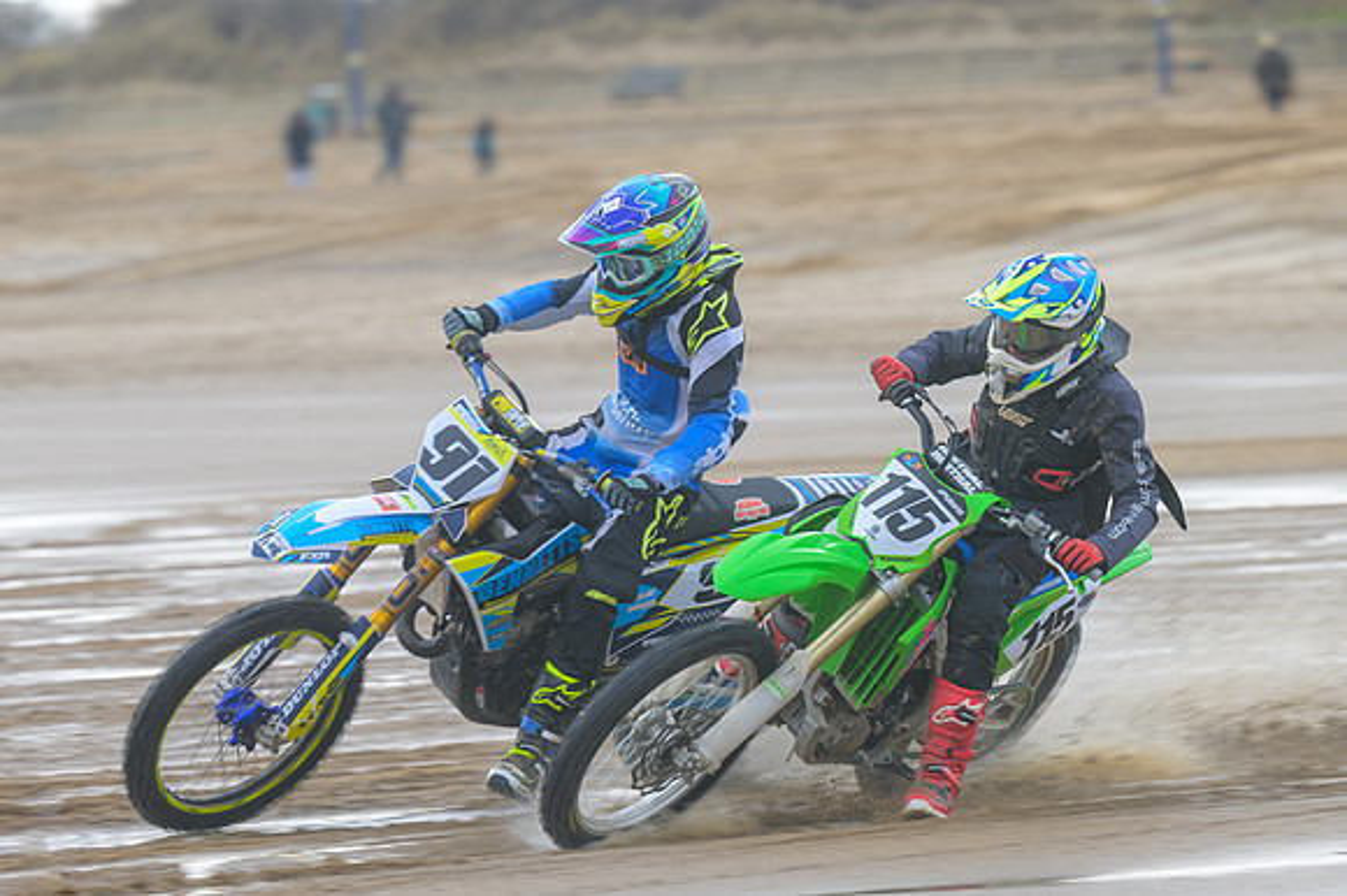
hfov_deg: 6.8
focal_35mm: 305
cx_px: 604
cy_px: 535
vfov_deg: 4.5
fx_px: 11397
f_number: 4
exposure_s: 1/320
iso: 100
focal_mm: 170
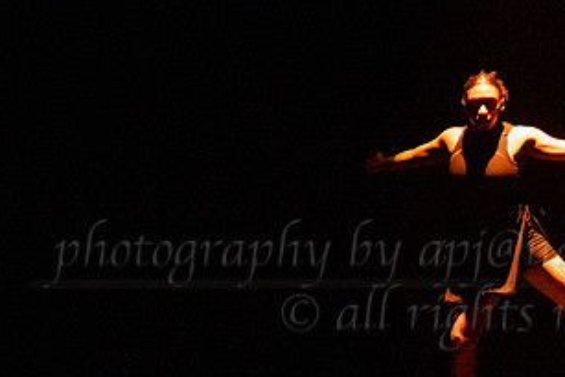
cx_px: 506
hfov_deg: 11.0
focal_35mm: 185
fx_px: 2905
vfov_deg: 7.4
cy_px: 250
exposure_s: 1/320
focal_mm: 75
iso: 4000
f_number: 2.8
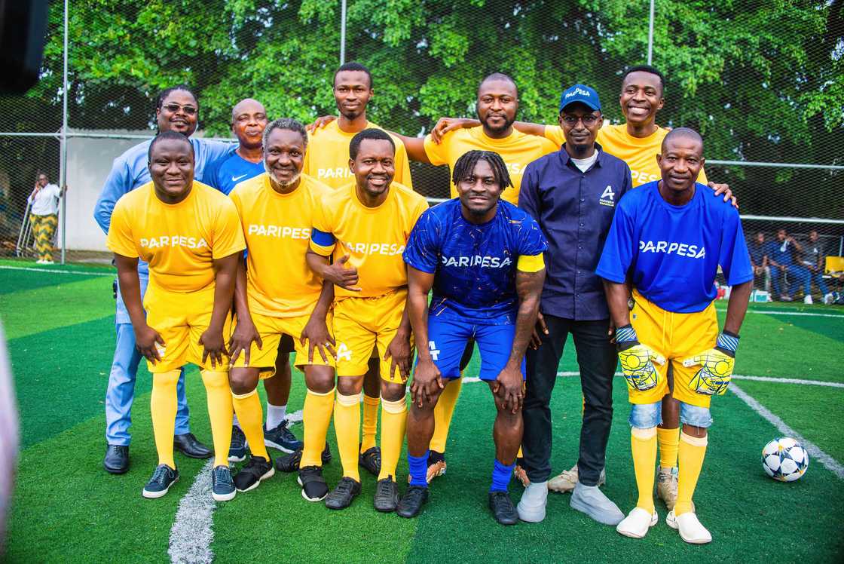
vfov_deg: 37.9
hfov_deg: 54.4
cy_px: 282
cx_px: 422
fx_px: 821
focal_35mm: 35
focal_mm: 35
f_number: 2.5
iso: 125
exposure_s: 1/200
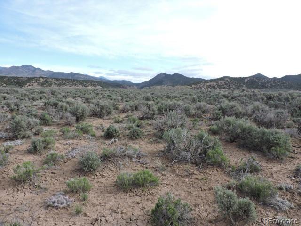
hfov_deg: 71.6
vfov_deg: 56.8
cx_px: 150
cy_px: 113
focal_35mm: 24
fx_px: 209
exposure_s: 1/640
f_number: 3
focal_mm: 4.3
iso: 100
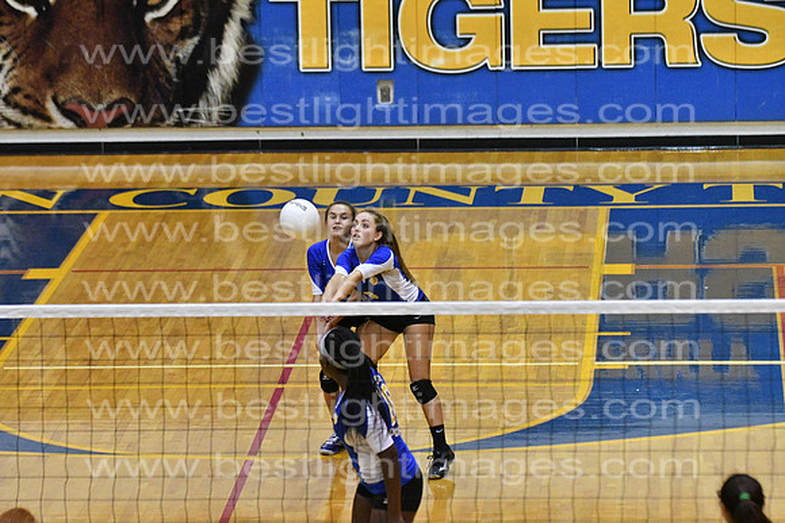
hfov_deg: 9.8
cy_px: 262
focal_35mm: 210
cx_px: 392
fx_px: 4580
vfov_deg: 6.5
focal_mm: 140
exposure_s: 1/640
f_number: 3.5
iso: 8000
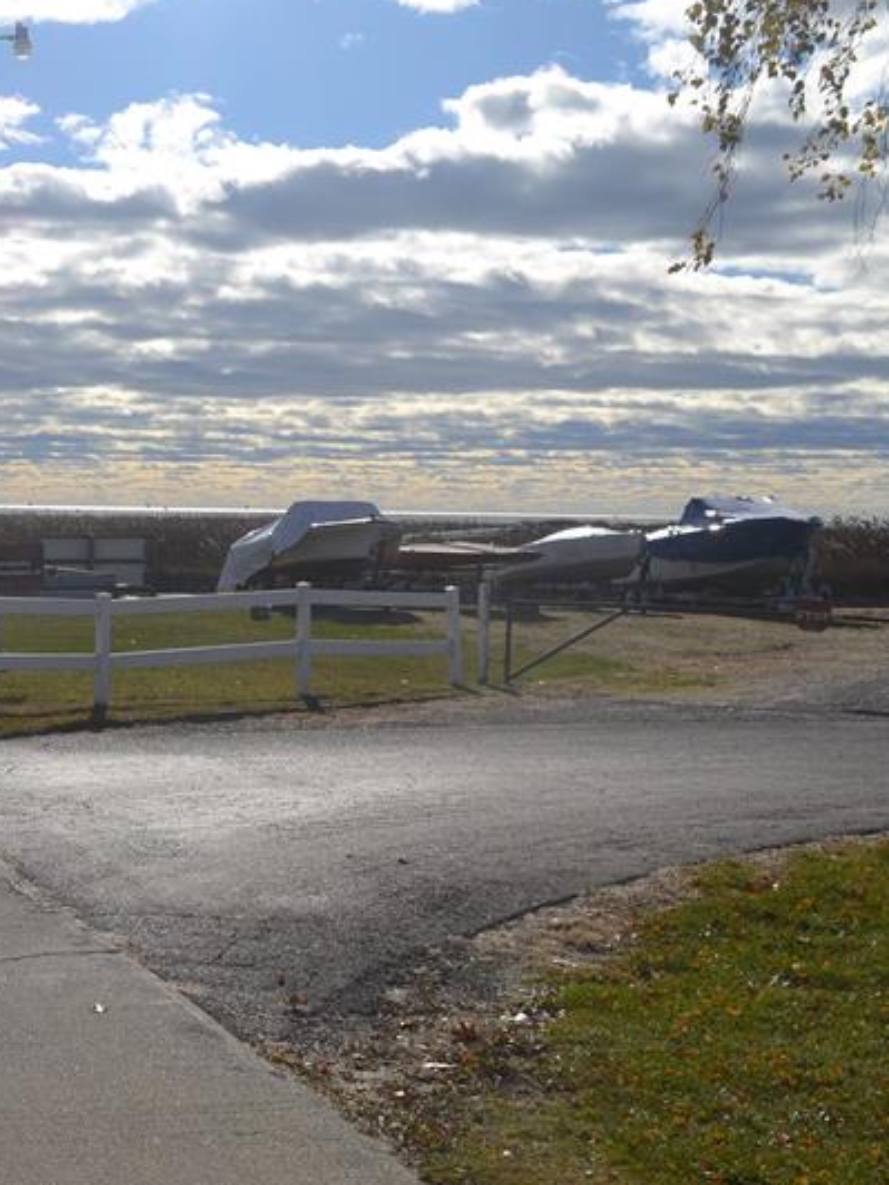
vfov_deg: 31.6
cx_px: -49
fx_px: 2089
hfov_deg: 22.8
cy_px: 481
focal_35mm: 61
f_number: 10
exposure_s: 1/400
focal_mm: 22
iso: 100
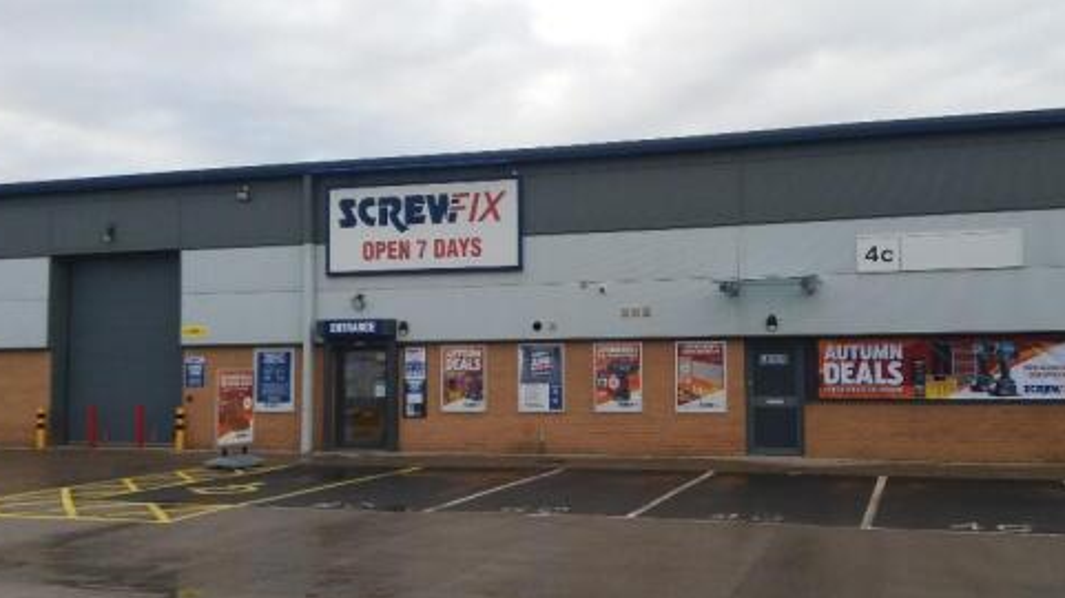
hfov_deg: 53.8
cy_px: 322
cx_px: 614
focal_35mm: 37
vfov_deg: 31.9
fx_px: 1044
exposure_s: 1/420
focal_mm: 3.7
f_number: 1.9
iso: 64
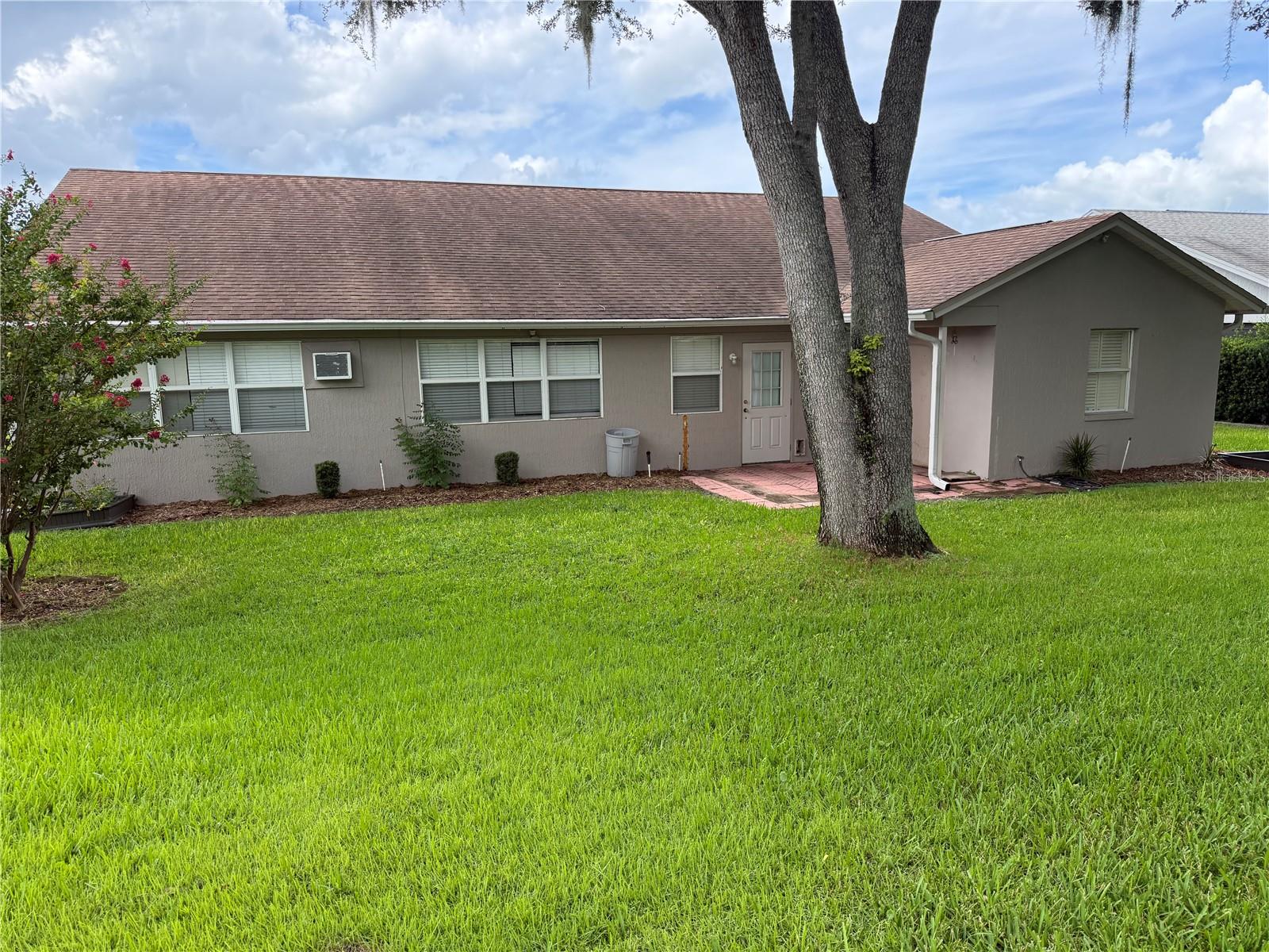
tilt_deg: -8.5
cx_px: 634
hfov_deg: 71.6
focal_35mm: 24
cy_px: 476
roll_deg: +1.4
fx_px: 880
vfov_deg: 56.8
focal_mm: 6.76
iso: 100
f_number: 1.78
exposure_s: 1/1091
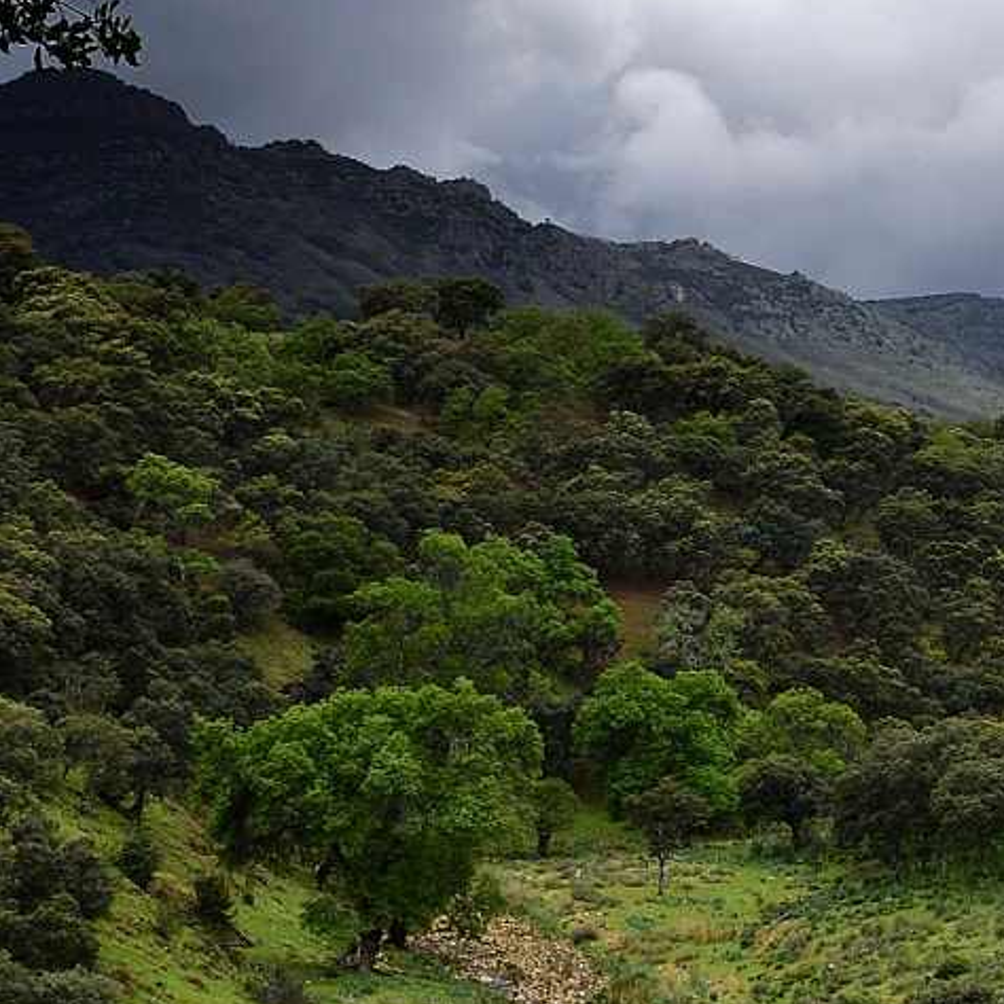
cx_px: 913
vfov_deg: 20.2
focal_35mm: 86
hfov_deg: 19.8
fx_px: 2822
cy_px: 568
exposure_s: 1/160
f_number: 8
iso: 100
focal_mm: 20
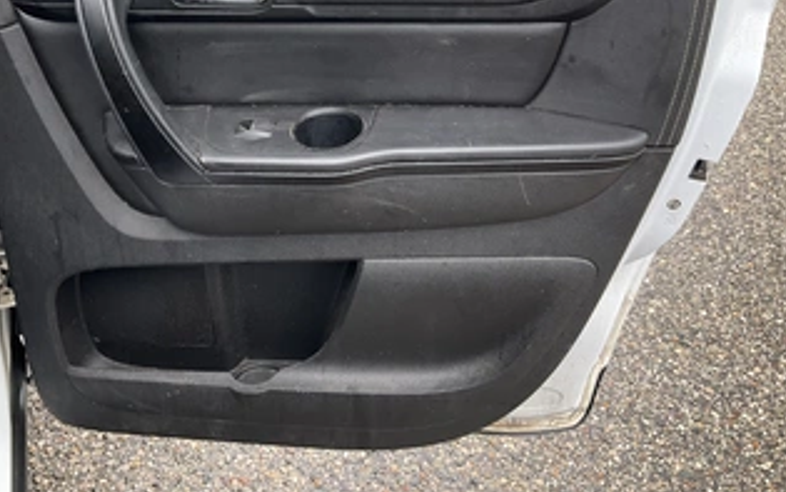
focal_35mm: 39
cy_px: 127
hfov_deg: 50.4
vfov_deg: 32.2
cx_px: 374
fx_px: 836
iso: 25
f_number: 1.8
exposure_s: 1/137
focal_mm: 3
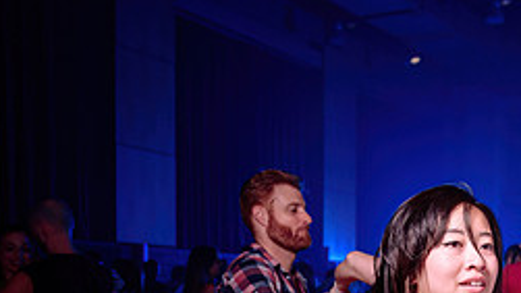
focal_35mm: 58
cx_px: 525
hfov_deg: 33.0
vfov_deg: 19.7
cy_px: 331
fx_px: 801
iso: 800
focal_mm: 24
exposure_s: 1/60
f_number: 2.8
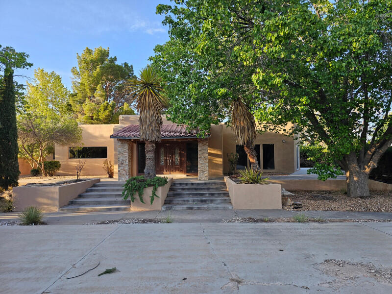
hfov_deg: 73.9
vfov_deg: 58.9
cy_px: 147
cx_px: 196
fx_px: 260
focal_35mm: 23
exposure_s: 1/120
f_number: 1.7
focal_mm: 6.3
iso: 16
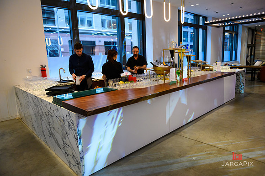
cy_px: 88
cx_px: 132
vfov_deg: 53.1
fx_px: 177
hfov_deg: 73.8
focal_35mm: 24
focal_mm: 24
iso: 1600
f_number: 3.2
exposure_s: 1/320
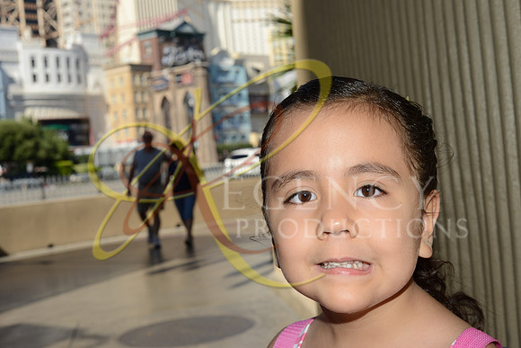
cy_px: 174
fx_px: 724
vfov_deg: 27.0
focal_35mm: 50
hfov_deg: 39.6
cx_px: 260
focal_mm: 50
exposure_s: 1/250
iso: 200
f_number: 11
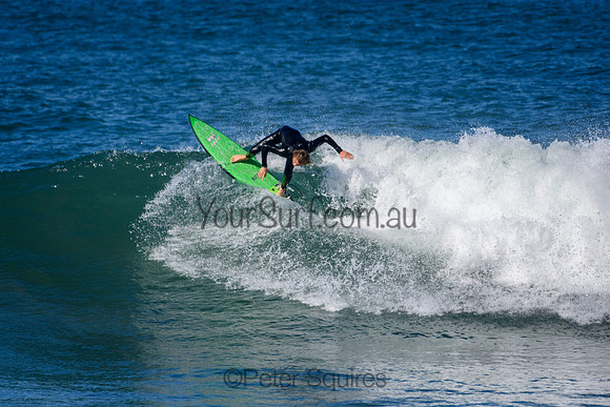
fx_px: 12712
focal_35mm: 750
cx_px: 305
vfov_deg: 1.8
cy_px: 204
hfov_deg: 2.7
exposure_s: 1/4000
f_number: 5.6
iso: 450
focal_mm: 500
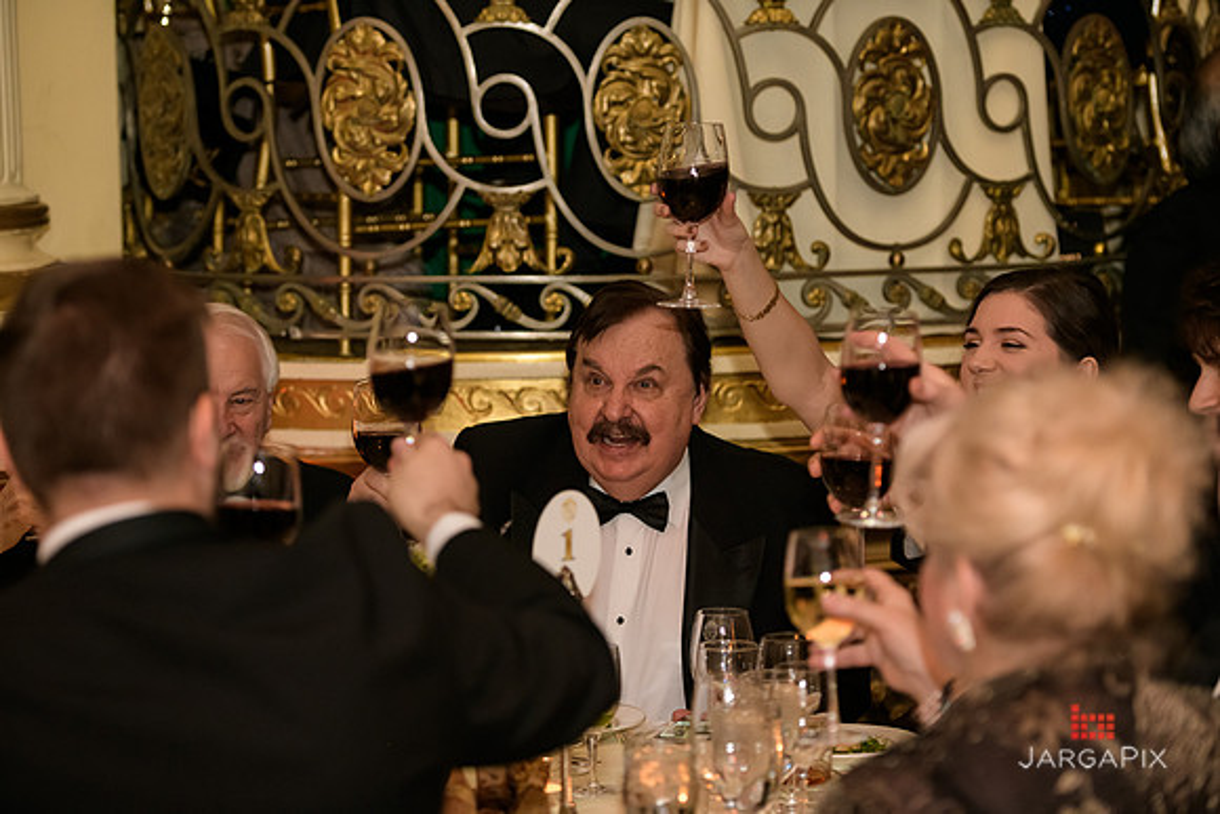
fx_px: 3559
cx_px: 610
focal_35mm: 105
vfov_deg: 13.0
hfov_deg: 19.5
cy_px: 407
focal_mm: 105
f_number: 3.2
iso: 1600
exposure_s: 1/125
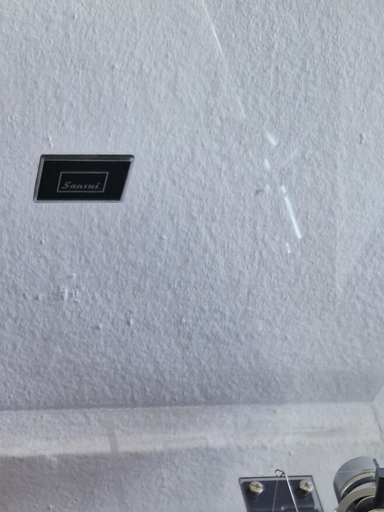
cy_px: 564
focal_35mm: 67
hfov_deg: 20.8
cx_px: -41
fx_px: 991
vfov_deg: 26.6
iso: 800
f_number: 1.8
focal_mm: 5.54
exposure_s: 1/100
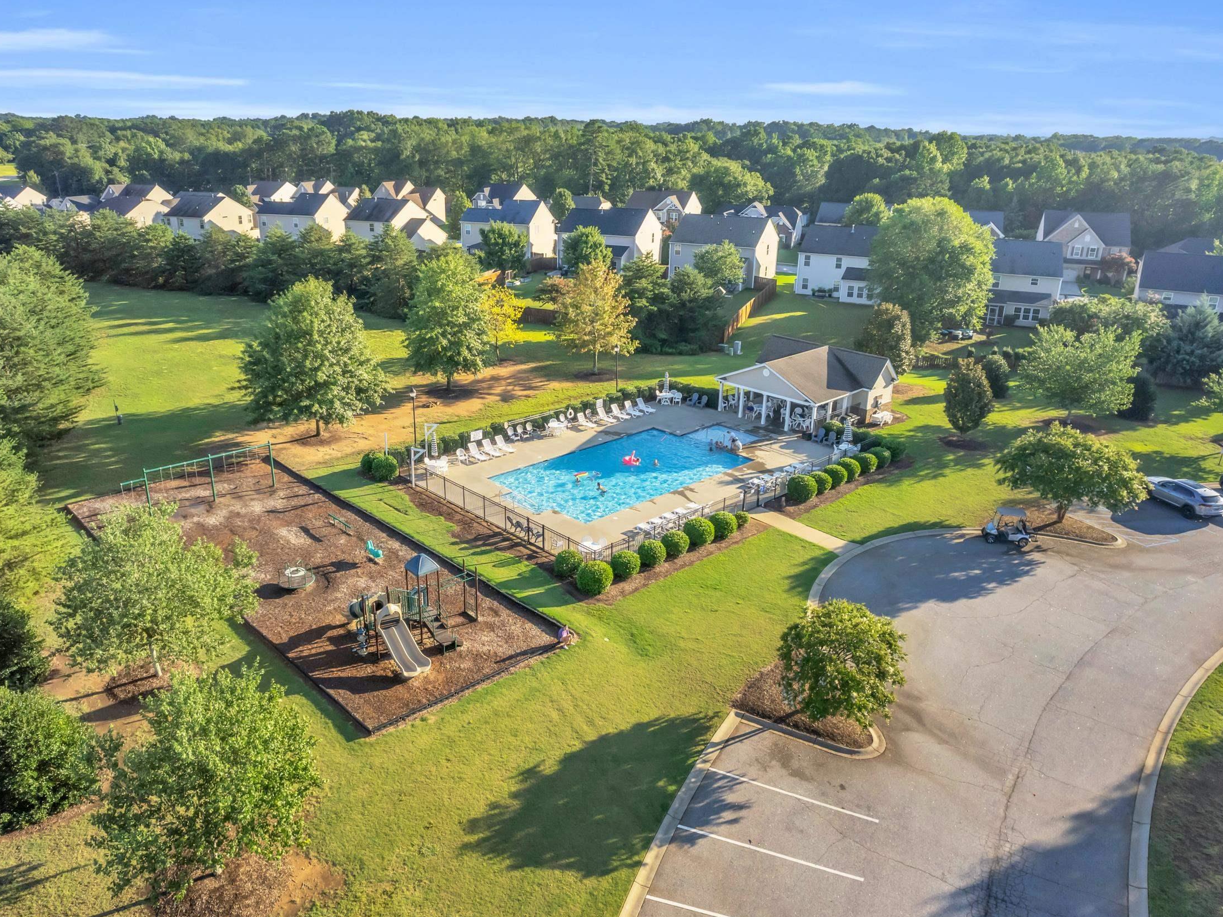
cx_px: 572
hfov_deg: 71.5
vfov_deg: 56.8
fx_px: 848
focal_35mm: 24
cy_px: 461
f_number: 2.8
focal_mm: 8.38
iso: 100
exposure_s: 1/160
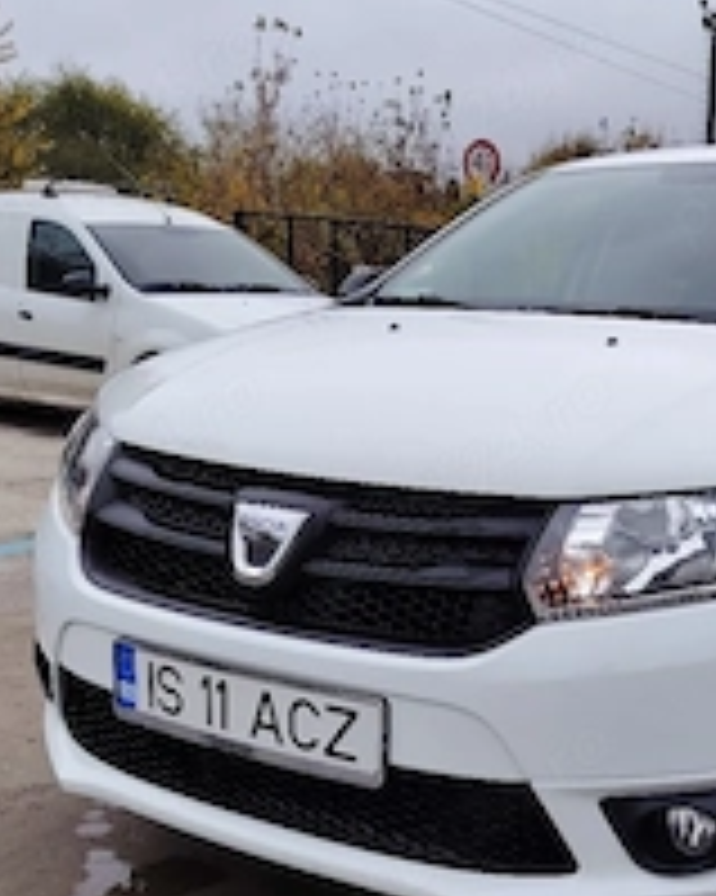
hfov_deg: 31.4
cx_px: 554
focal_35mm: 47
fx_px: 1246
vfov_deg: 39.4
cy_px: 536
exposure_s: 1/109
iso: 100
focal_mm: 5.25
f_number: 1.75
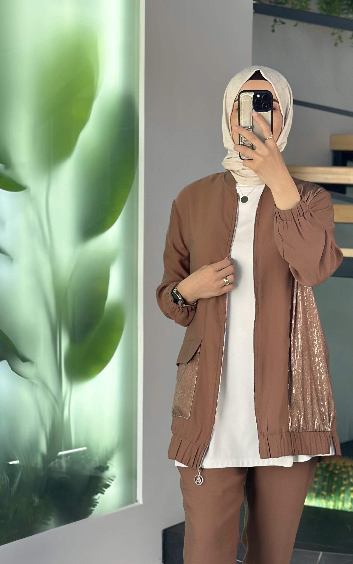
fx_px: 1262
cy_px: 305
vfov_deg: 25.2
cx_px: 240
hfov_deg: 15.9
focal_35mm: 82
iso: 80
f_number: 1.78
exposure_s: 1/343
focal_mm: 6.86
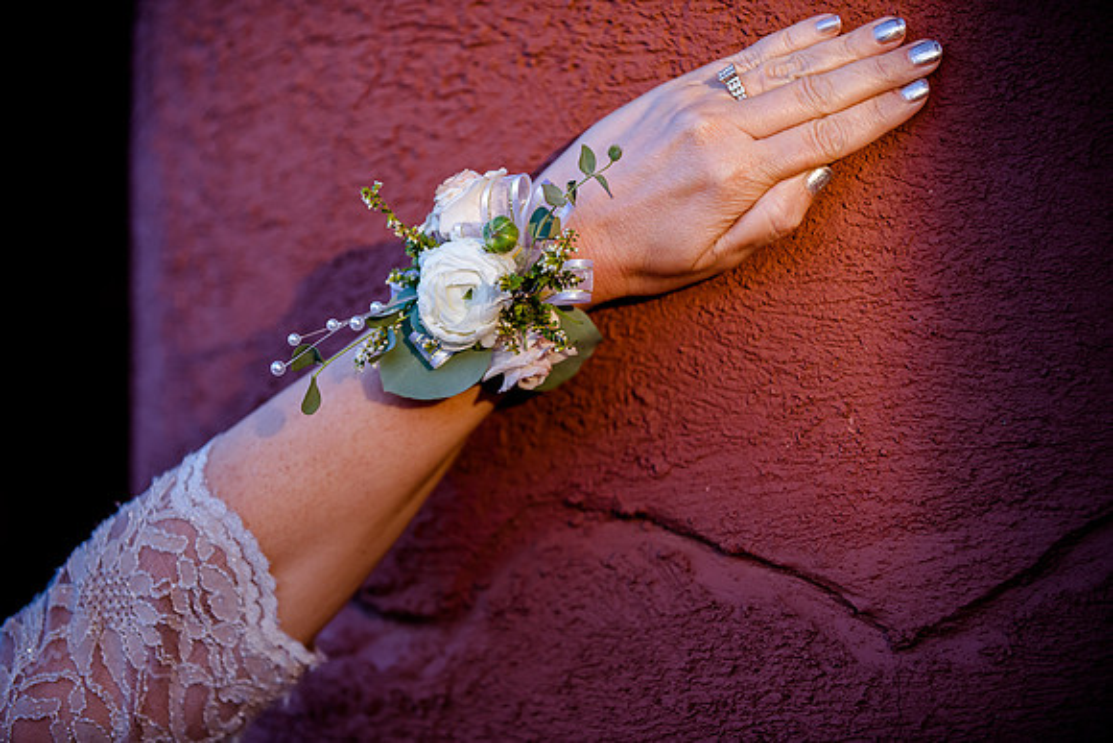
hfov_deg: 19.2
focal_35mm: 106
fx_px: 3289
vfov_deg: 12.9
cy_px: 378
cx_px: 540
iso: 500
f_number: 2.8
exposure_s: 1/400
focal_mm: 102
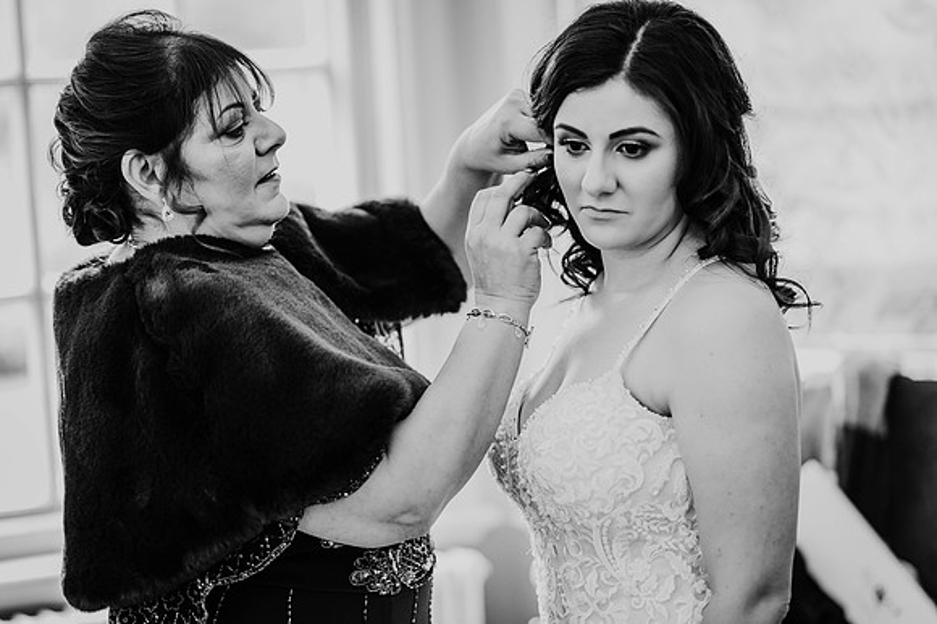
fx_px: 2211
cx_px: 468
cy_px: 312
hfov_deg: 23.9
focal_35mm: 85
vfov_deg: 16.1
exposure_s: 1/160
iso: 1250
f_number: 1.8
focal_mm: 85
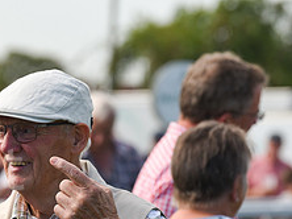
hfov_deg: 4.6
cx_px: -58
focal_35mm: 428
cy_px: 254
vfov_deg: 3.5
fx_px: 3606
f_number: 5.6
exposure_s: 1/1600
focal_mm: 170
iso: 400
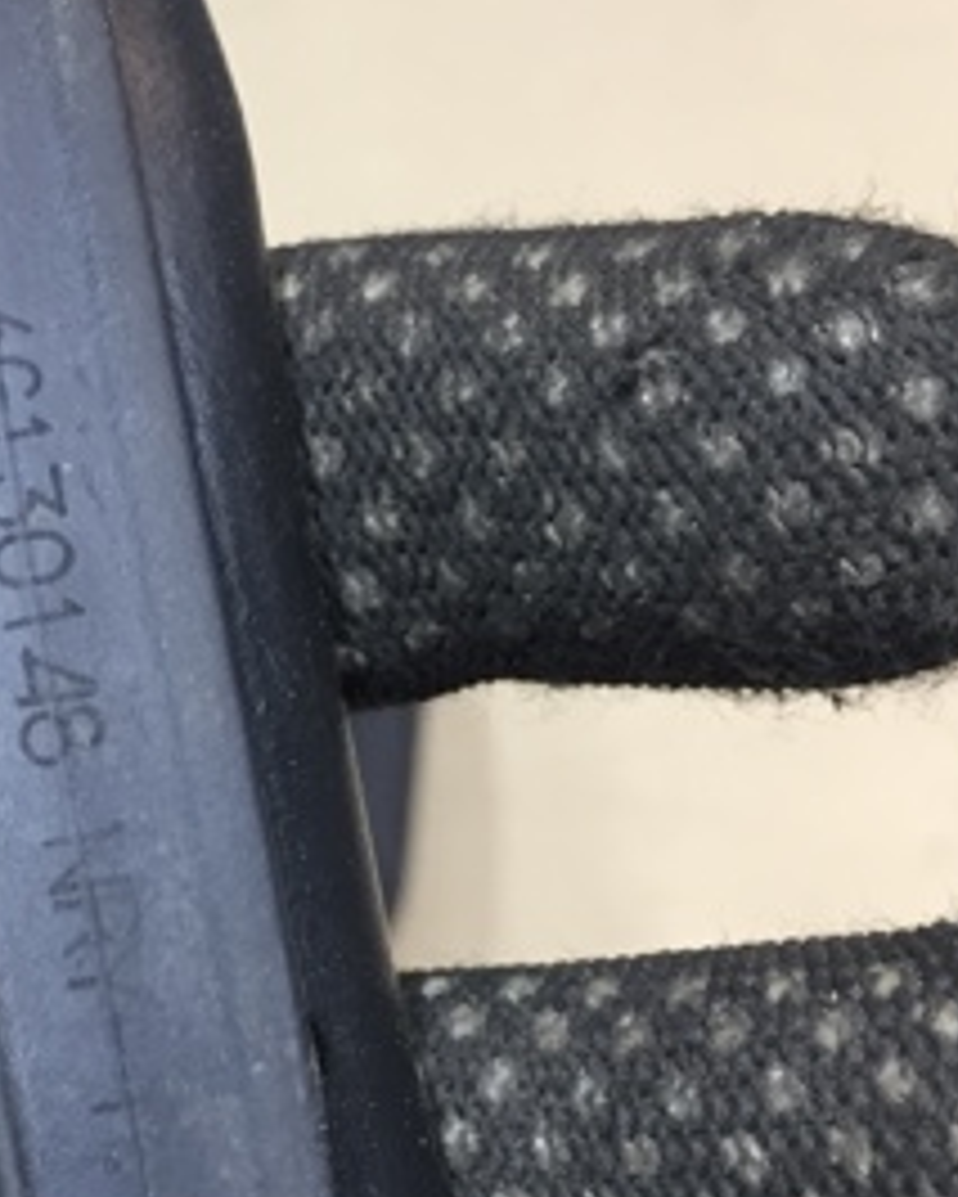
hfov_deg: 21.5
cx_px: -54
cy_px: 760
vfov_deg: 27.8
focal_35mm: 68
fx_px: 2409
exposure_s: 1/33
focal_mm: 4.15
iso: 100
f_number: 2.2
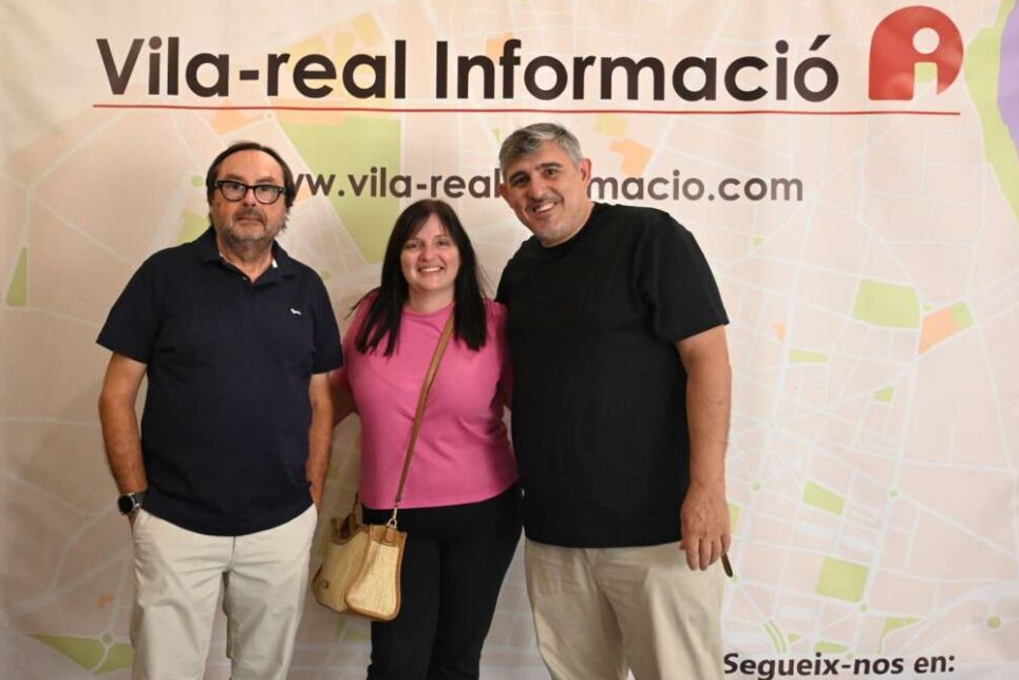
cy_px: 331
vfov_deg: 37.9
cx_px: 497
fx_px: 991
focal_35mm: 35
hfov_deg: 54.4
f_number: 4
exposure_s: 1/323
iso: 6400
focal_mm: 33
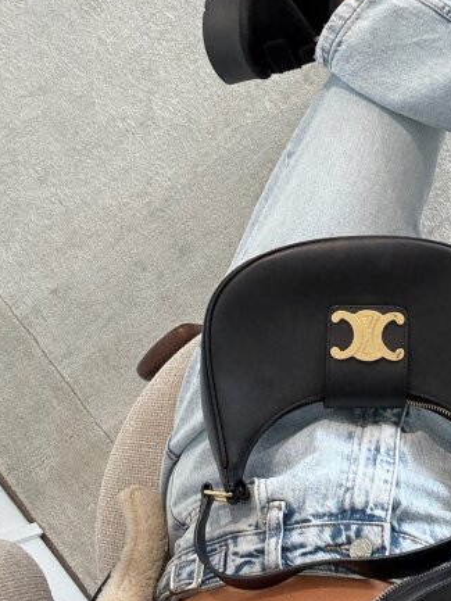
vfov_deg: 35.4
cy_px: 236
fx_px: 938
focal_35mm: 54
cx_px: 355
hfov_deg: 26.6
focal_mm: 2.69
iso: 64
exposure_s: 1/121
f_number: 1.9
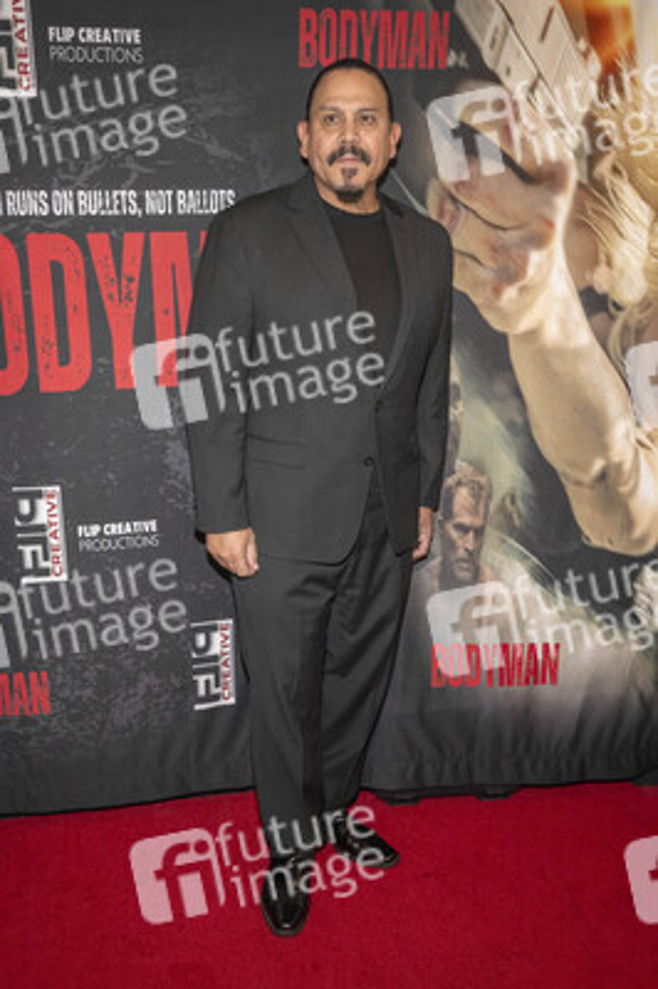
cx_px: 329
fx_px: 934
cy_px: 494
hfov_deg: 38.8
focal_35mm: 34
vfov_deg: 55.8
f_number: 5.6
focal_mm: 34
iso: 800
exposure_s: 1/200
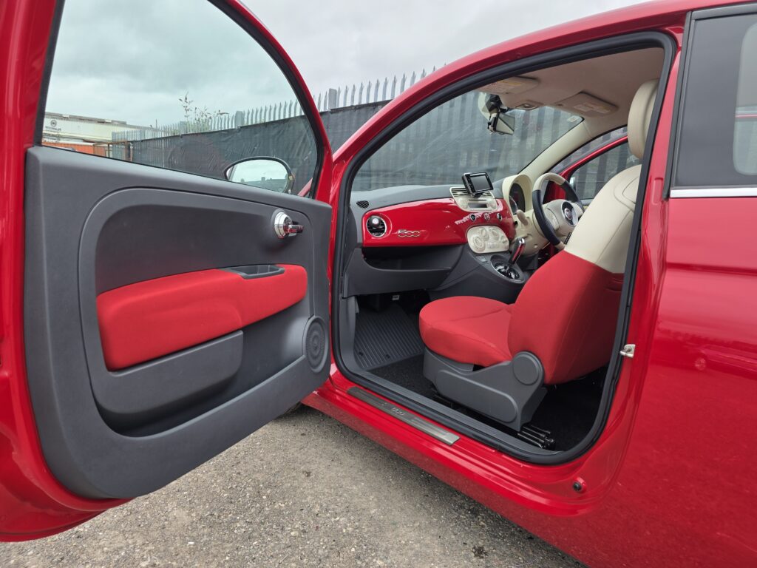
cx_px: 378
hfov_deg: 73.9
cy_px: 284
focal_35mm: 23
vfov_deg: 58.9
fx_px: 503
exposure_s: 1/1789
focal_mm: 6.3
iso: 80
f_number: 1.7
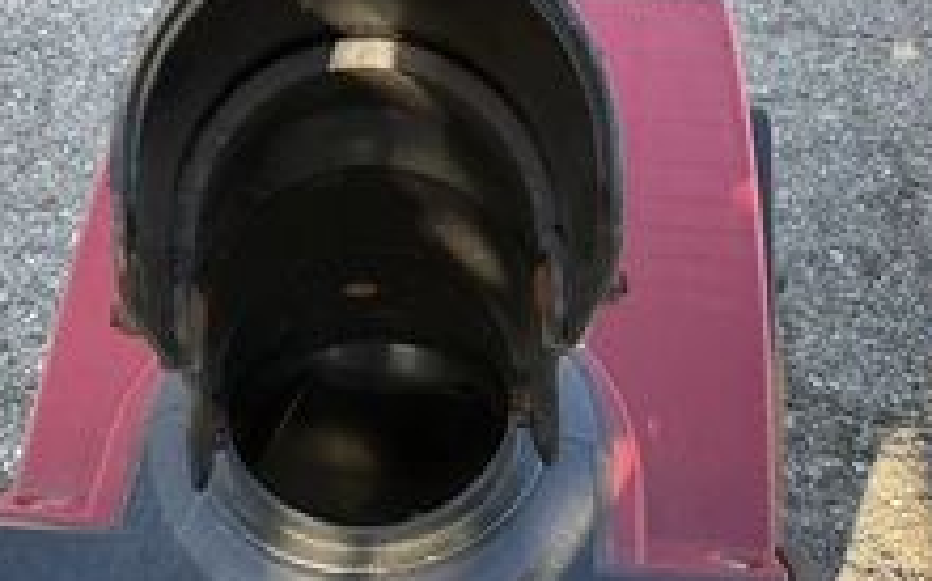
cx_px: 415
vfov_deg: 22.9
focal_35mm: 56
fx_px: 1421
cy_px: 420
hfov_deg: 36.3
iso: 25
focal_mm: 3
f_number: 1.8
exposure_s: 1/122
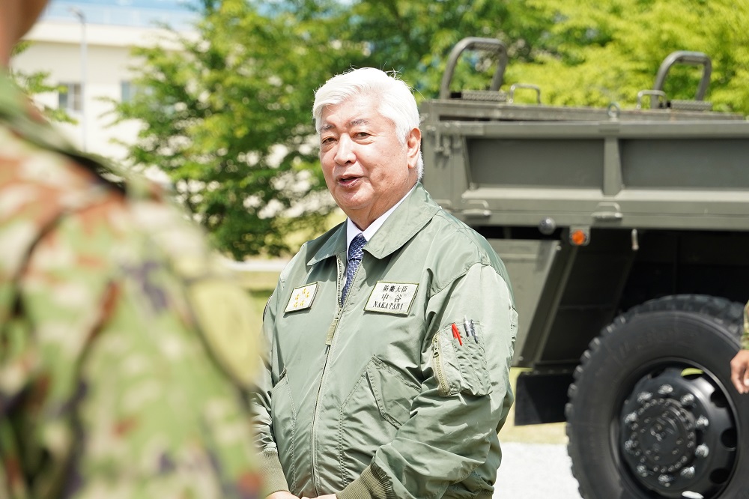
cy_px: 250
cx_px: 374
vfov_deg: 8.4
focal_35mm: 163
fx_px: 3390
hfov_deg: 12.6
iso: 800
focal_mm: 109
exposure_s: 1/1250
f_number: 7.1
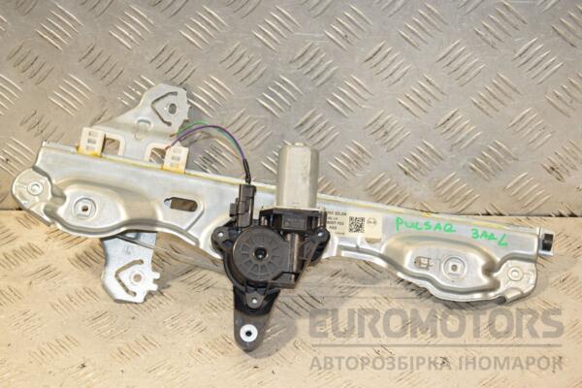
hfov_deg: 27.0
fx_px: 1212
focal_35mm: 75
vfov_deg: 18.2
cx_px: 291
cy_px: 194
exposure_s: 1/200
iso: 800
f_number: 7.1
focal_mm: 50
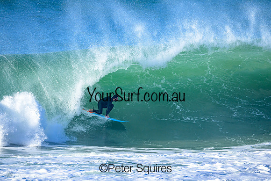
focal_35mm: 800
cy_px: 90
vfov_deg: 1.7
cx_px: 136
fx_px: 6023
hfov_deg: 2.6
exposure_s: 1/2000
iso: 800
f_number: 8
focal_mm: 800
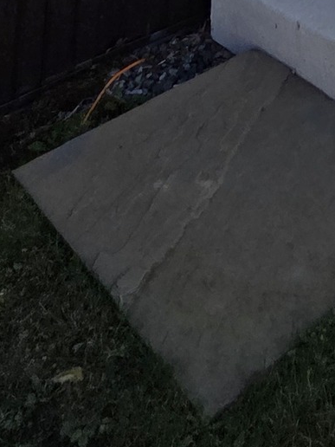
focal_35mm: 58
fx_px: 748
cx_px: 480
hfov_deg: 21.7
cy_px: -496
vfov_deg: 18.0
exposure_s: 1/2767
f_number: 2.2
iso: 50
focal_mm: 2.2
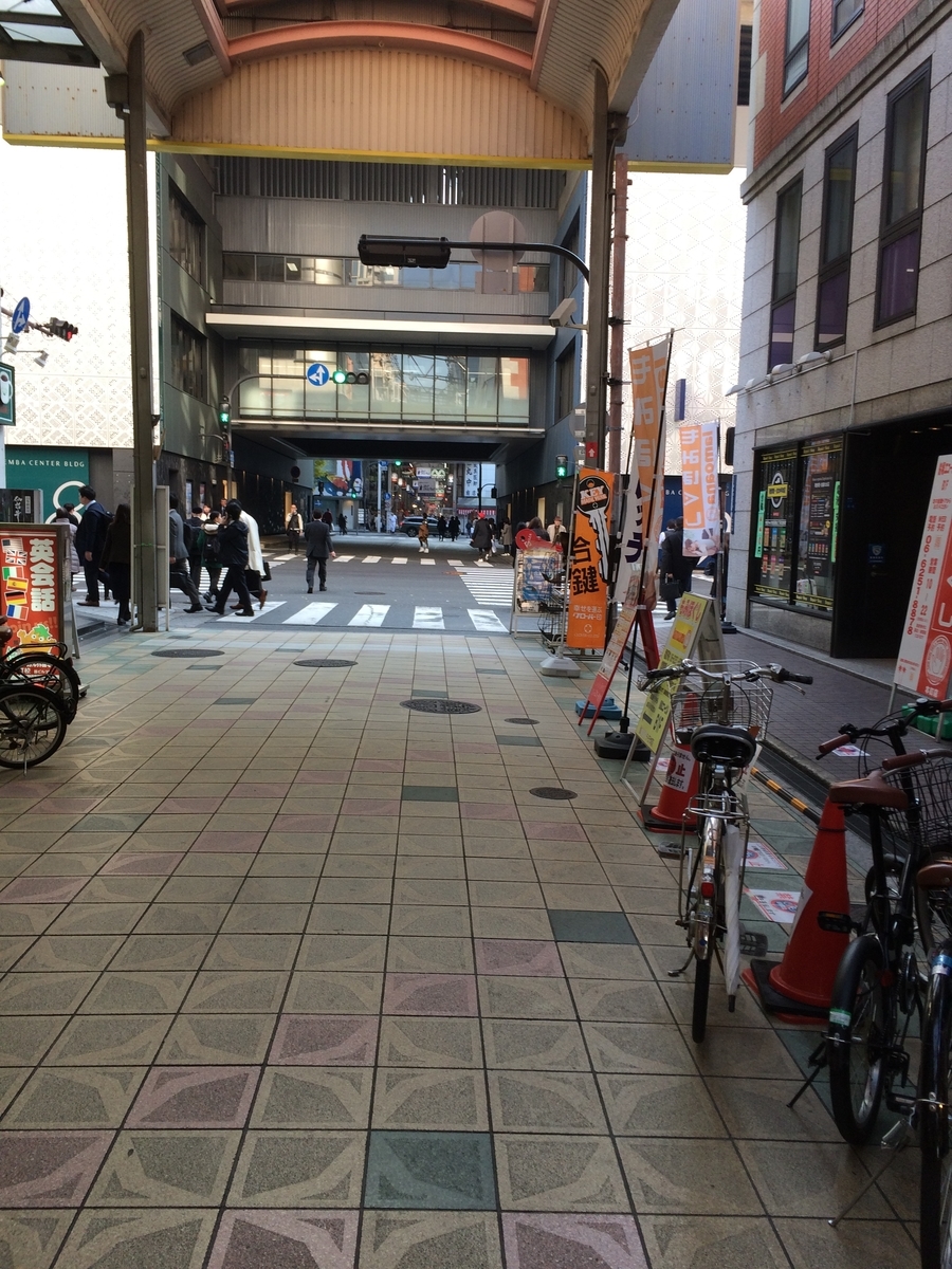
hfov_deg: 48.2
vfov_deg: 61.7
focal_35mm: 29
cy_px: 634
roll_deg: +0.7
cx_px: 476
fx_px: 1063
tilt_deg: -7.1
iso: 40
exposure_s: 1/120
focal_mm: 4.15
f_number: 2.2
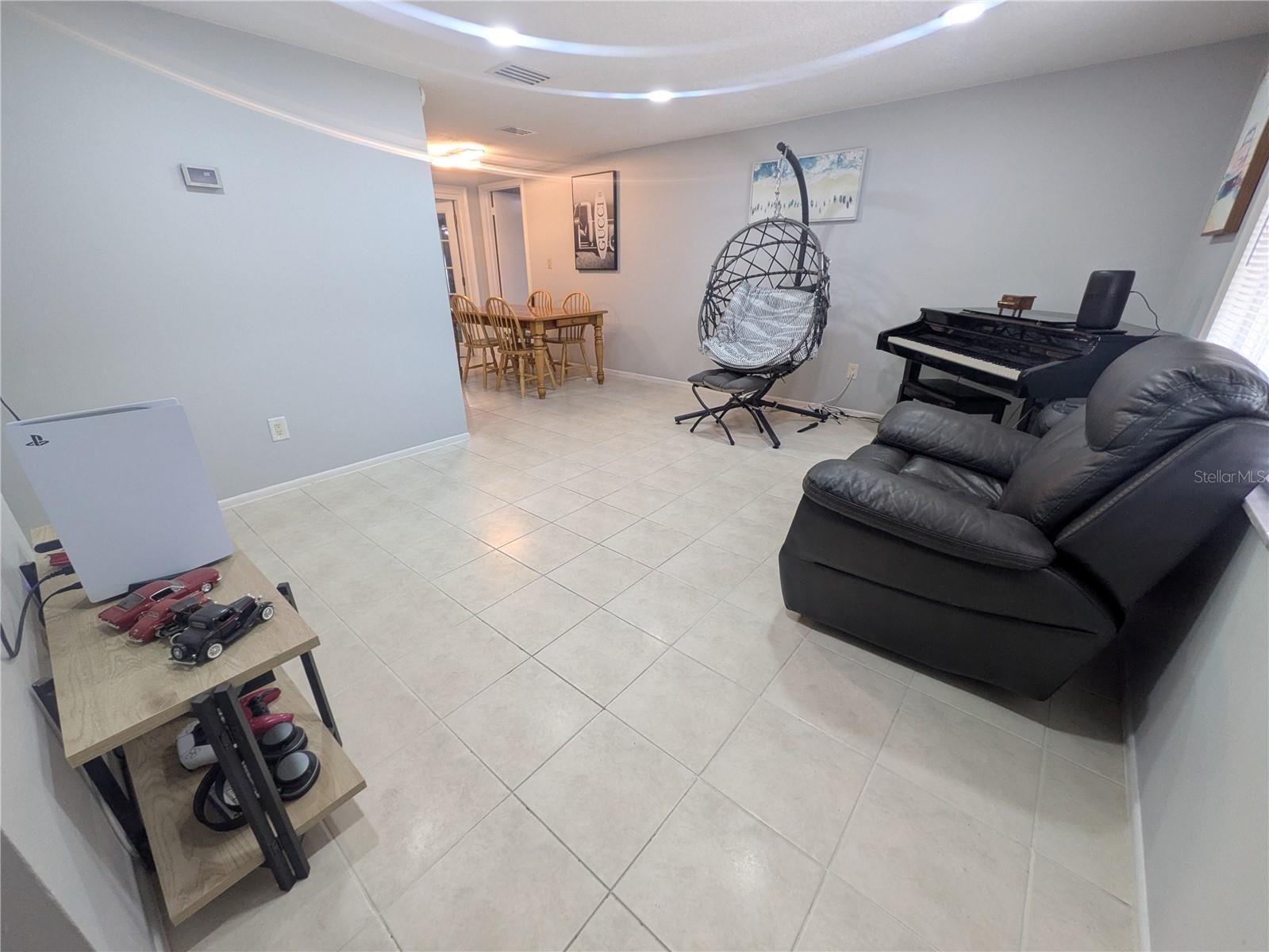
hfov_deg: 102.1
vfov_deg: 85.7
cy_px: 476
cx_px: 634
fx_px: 513
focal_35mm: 14
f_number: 2.2
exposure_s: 1/24
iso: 88
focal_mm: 1.83
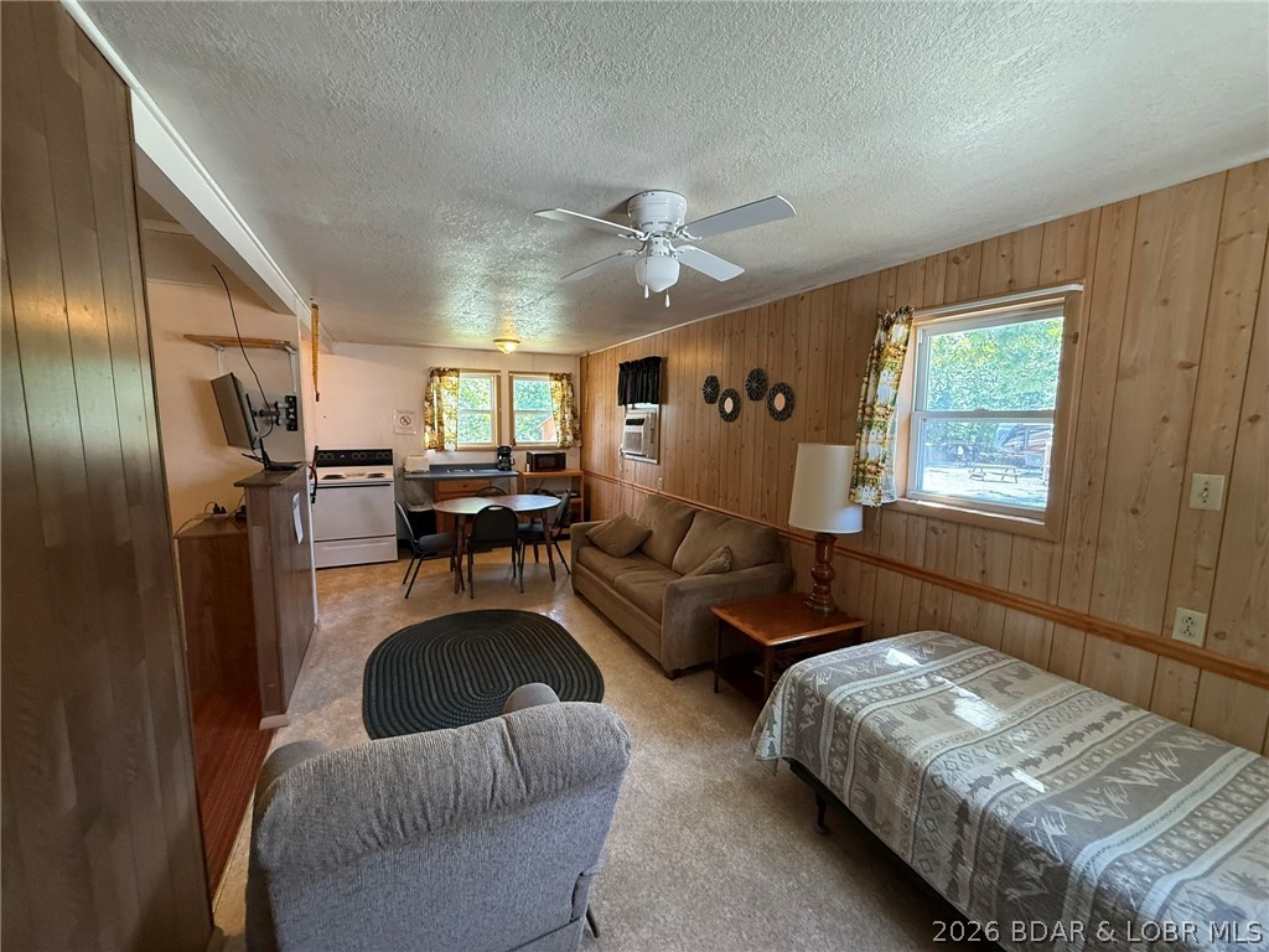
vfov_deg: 85.7
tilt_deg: -5.6
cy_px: 476
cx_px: 634
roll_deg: -1.1
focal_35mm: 14
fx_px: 513
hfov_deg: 102.1
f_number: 2.2
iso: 400
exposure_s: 1/89
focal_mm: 2.22
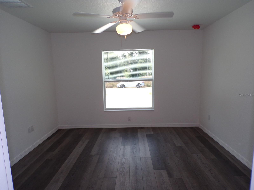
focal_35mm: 24
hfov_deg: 71.6
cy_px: 95
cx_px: 127
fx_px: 176
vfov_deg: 56.8
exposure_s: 1/70
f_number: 4.3
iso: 80
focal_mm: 4.3
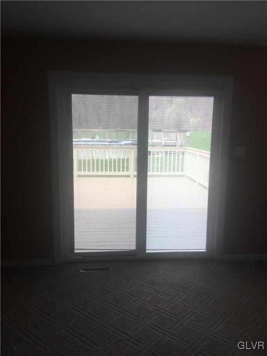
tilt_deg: -8.3
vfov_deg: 61.7
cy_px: 178
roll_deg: -1.9
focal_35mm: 29
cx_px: 134
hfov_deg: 48.2
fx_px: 298
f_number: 2.2
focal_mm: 4.15
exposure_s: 1/398
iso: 25
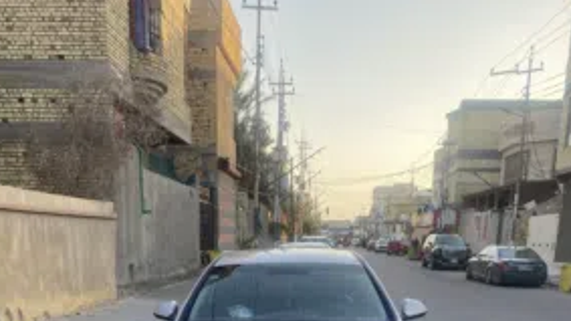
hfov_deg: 50.5
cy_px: 396
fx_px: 605
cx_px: 284
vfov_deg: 26.1
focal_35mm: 40
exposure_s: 1/465
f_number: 1.8
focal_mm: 4.25
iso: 32
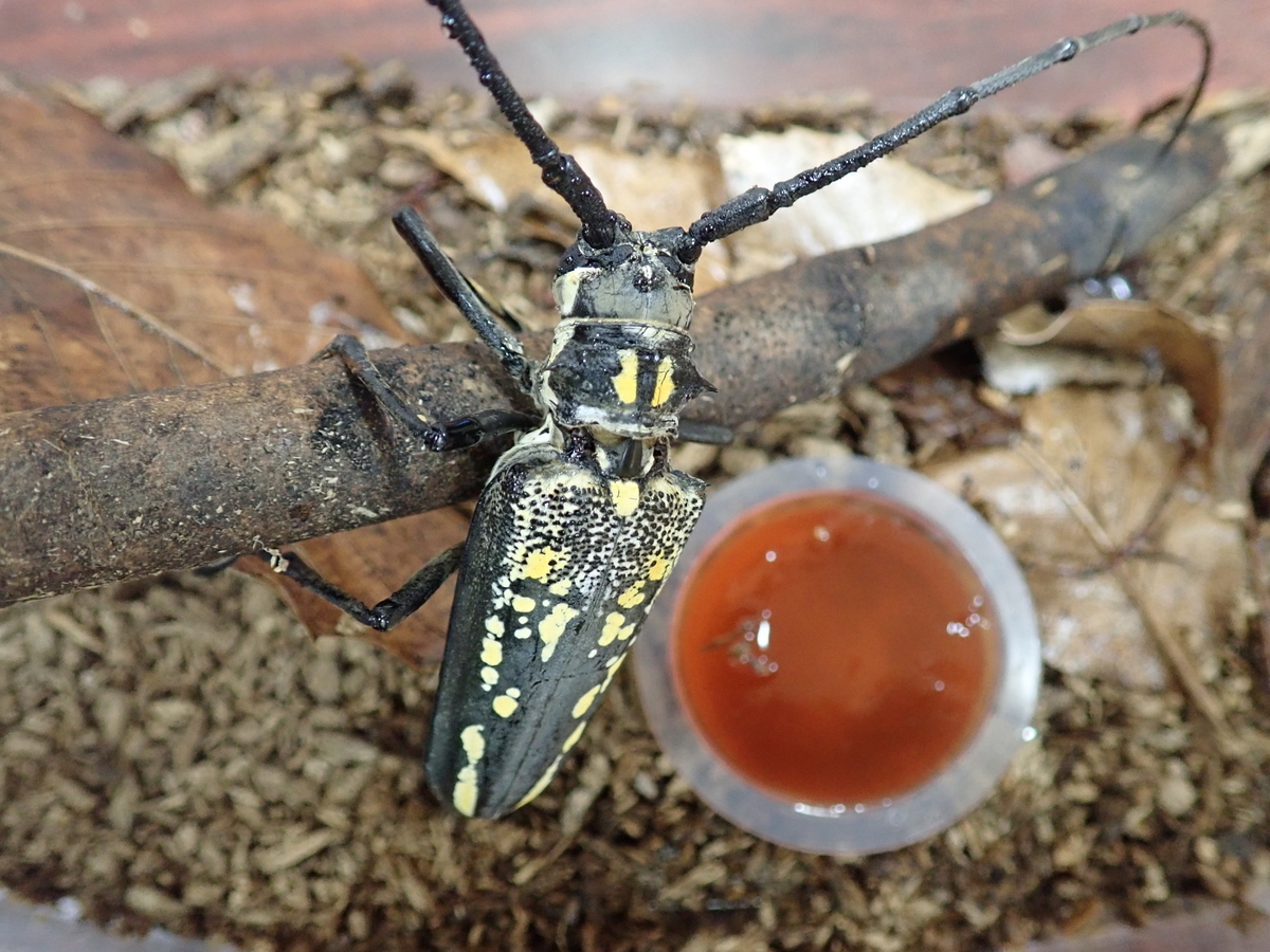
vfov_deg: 46.8
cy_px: 476
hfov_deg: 60.0
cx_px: 635
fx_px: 1101
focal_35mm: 30
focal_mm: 5.5
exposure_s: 1/40
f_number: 2.3
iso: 800
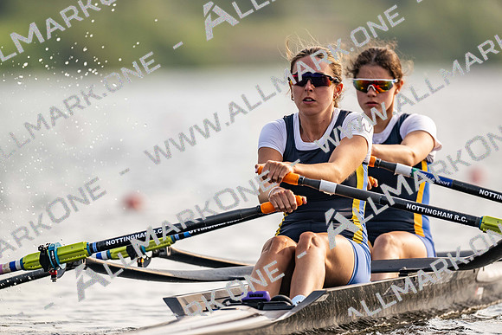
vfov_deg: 2.3
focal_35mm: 600
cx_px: 251
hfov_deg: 3.4
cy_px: 168
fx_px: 8368
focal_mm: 600
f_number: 4
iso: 280
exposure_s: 1/2500
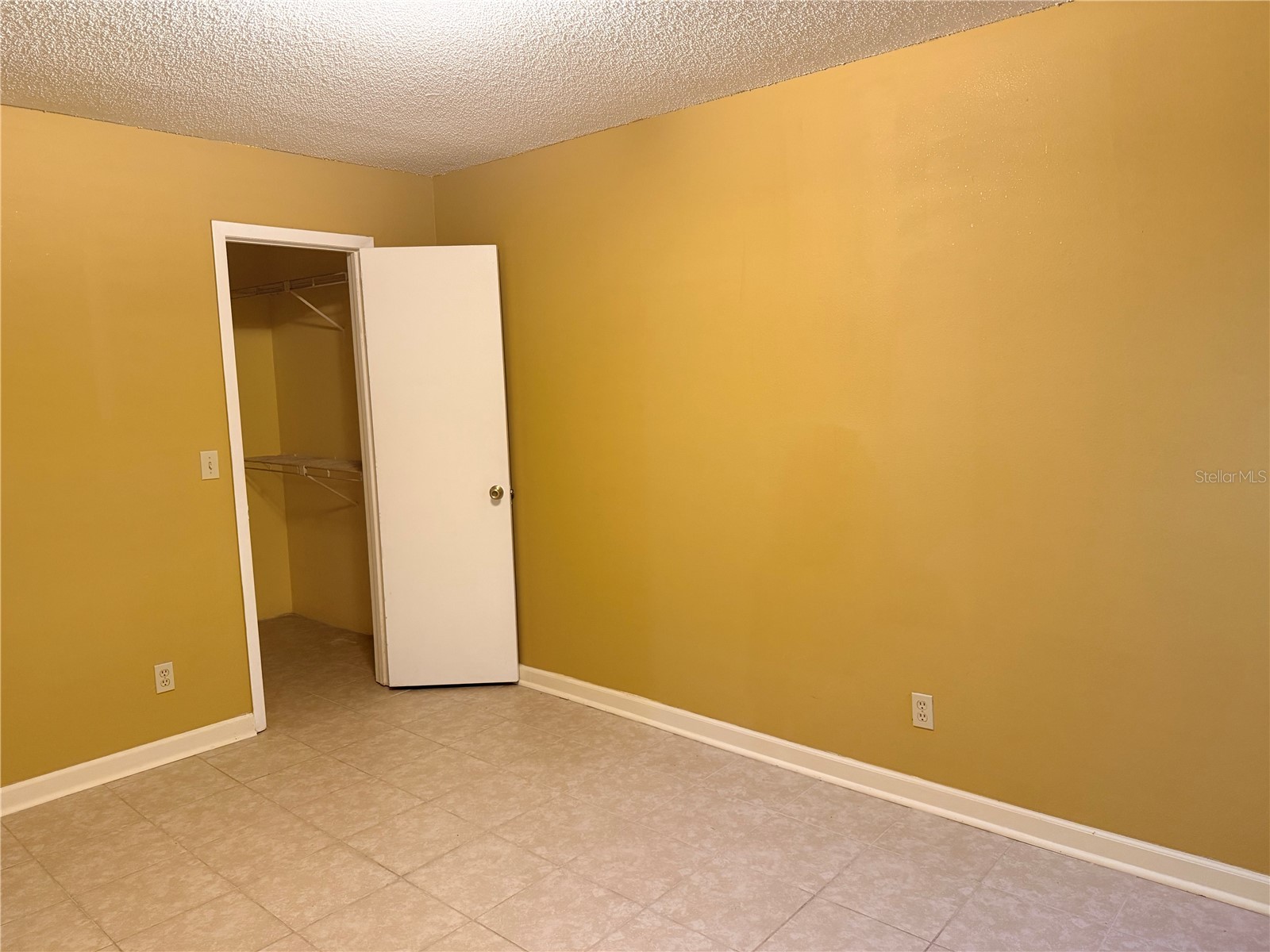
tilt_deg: -5.8
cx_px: 635
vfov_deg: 56.8
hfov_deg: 71.6
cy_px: 476
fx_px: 881
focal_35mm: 24
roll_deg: +2.5
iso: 320
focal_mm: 6.76
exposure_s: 1/60
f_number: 1.78
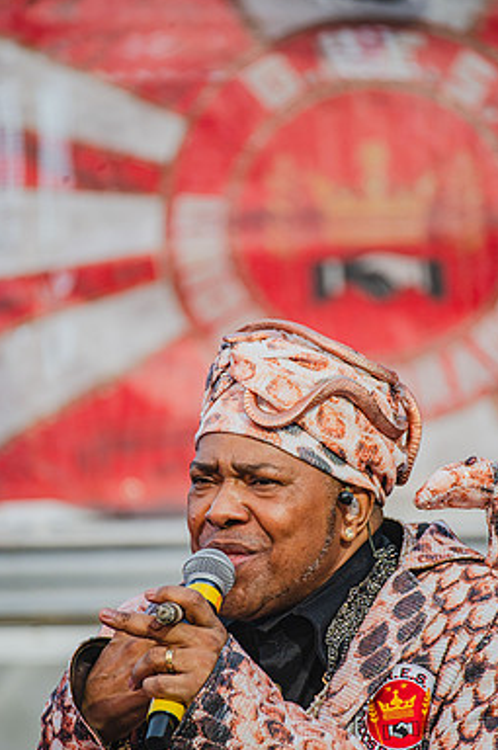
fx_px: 7323
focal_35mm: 352
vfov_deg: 5.9
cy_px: 428
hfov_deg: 3.9
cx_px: 286
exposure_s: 1/400
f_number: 5.6
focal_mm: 300
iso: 1250
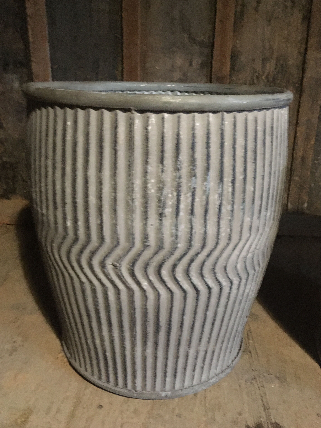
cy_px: 208
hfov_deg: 45.4
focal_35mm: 31
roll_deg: +0.4
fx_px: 383
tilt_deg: -19.1
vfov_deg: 58.3
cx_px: 157
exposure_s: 1/17
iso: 500
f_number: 2.2
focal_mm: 4.15
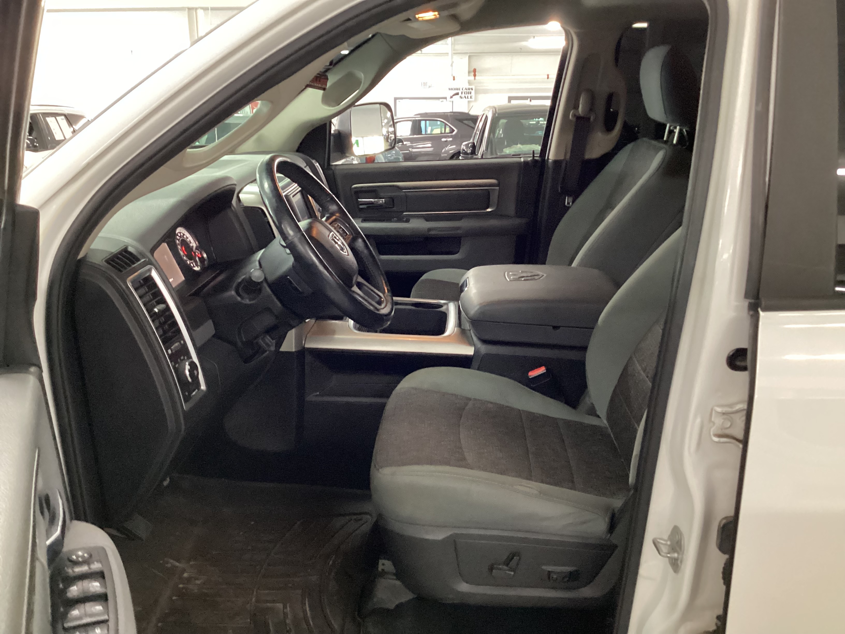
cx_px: 422
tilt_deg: -16.2
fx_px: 757
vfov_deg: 45.4
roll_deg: -0.8
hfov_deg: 58.4
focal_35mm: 31
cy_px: 317
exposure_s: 1/30
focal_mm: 3.3
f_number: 2.4
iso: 400
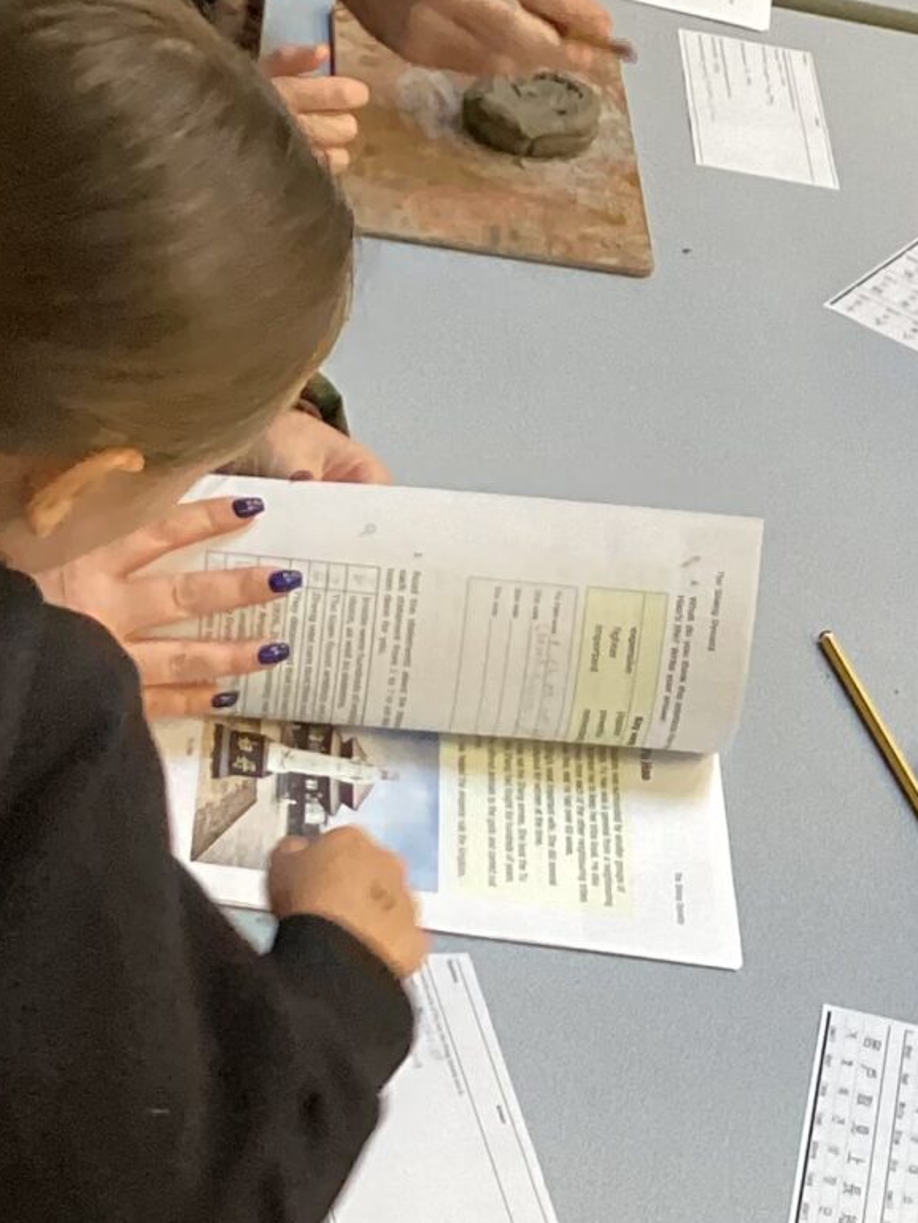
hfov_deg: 14.2
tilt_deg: -34.4
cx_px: 896
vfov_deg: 19.1
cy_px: 672
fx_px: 3640
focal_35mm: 103
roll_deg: -16.6
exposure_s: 1/50
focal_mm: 3.3
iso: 250
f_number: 2.4
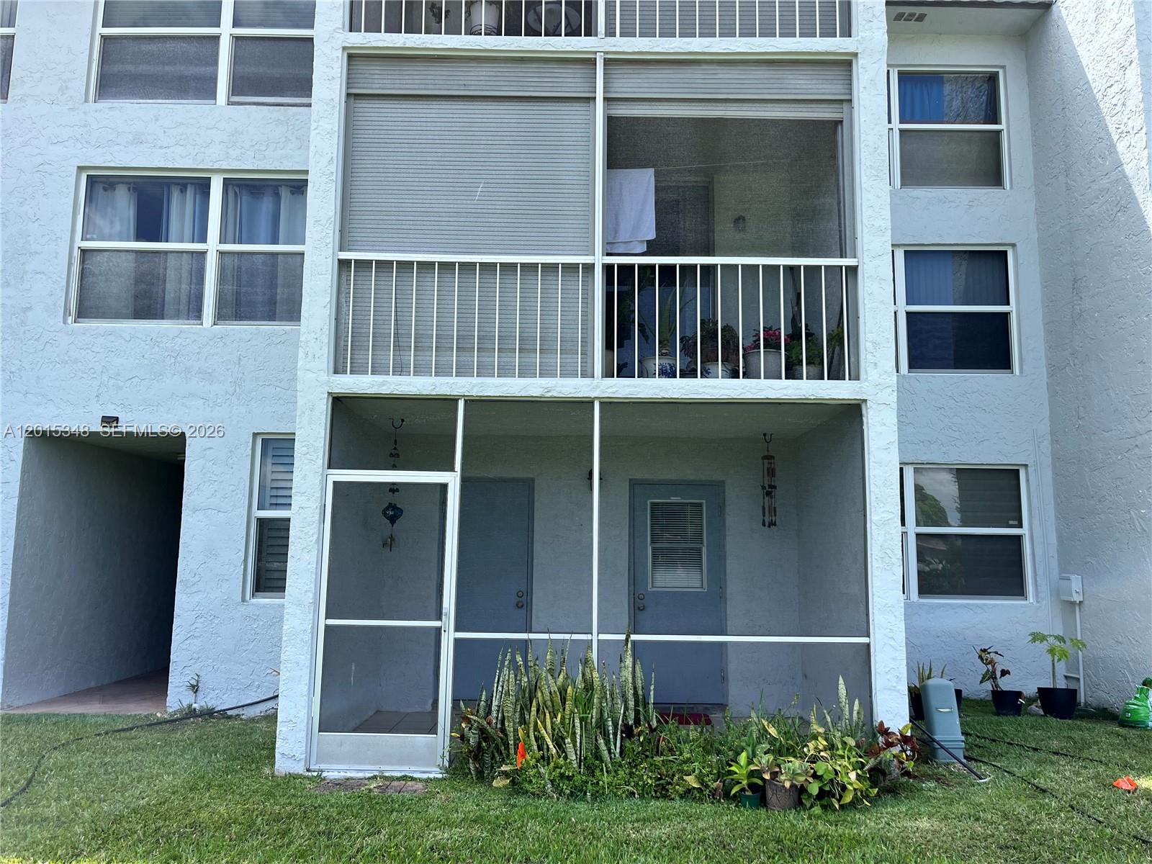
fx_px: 865
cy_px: 432
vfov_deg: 53.1
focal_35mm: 26
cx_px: 576
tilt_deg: +8.2
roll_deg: +0.0
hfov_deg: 67.3
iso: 50
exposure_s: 1/1458
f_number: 1.6
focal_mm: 5.1
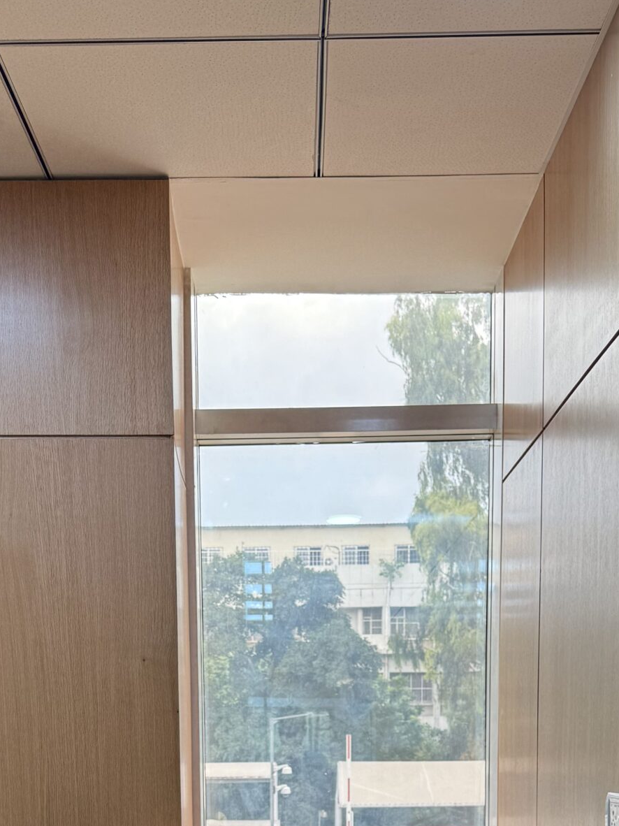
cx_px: 276
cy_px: 864
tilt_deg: -4.2
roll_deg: +0.6
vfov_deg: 33.1
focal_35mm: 52
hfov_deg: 28.0
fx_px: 1240
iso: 64
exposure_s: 1/165
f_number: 1.78
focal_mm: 6.76
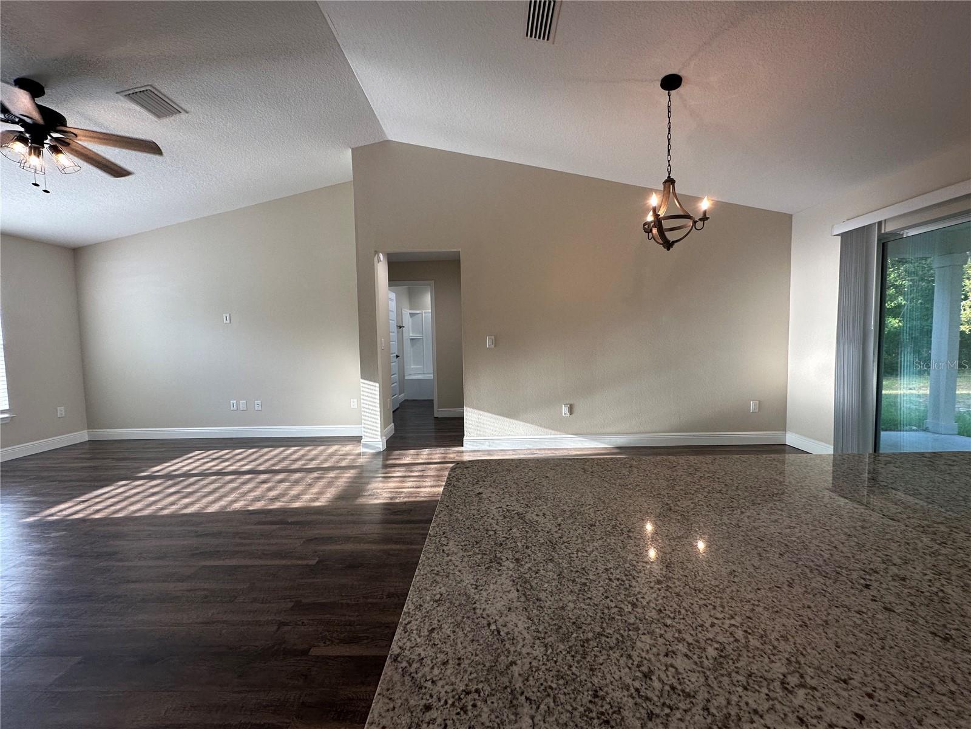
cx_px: 486
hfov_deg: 102.1
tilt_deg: -2.7
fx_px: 393
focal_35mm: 14
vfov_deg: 85.7
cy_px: 364
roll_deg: +1.3
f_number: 2.2
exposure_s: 1/120
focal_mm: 2.22
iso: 125
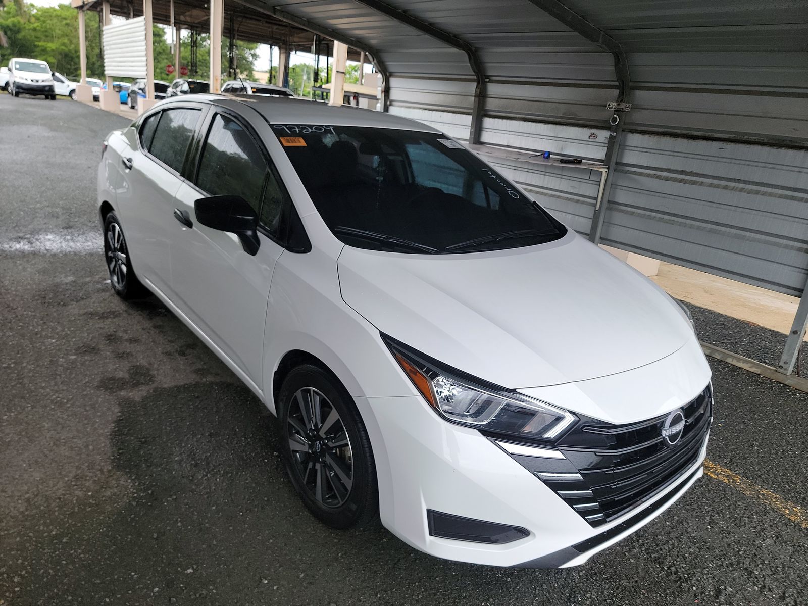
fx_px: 560
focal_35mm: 24
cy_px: 303
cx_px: 404
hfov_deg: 71.6
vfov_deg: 56.8
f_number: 1.8
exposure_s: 1/119
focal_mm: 6.7
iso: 63
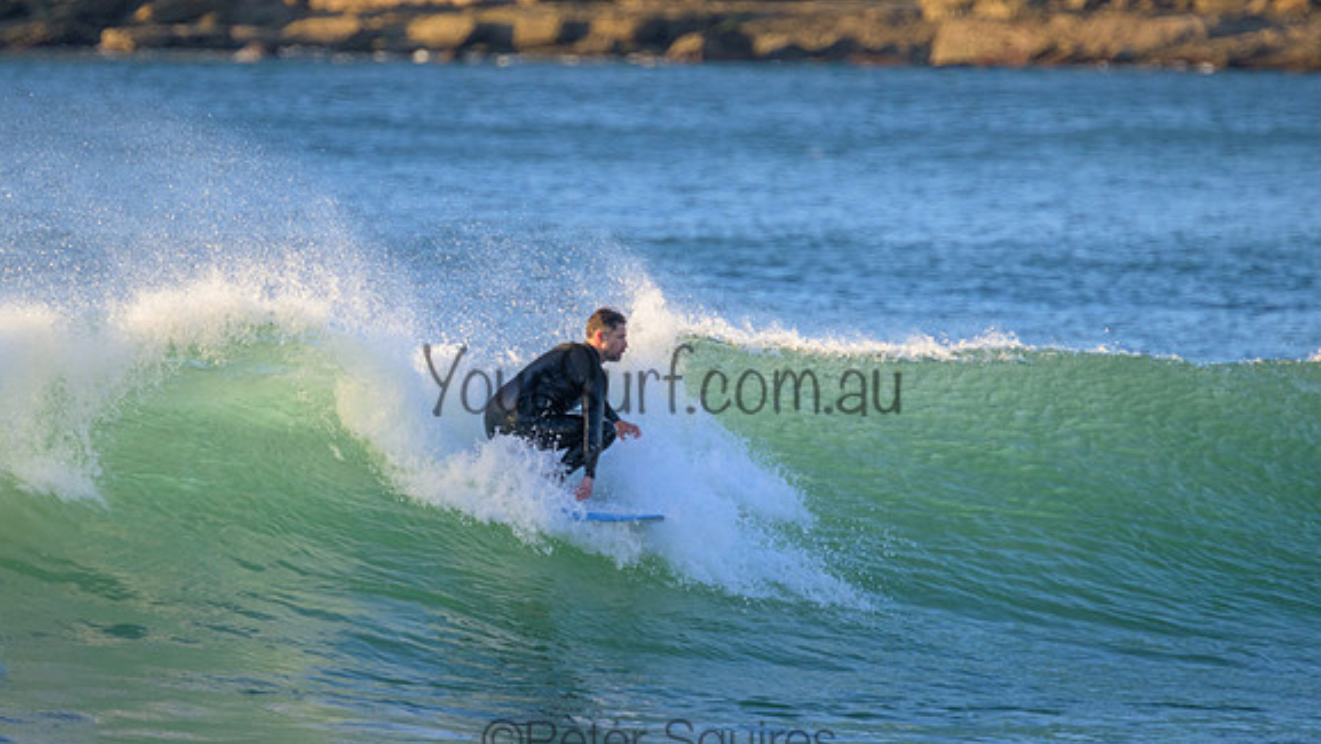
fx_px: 29503
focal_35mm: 842
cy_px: 361
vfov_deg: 1.4
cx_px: 659
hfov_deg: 2.6
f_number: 11
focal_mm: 800
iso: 2500
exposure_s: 1/400
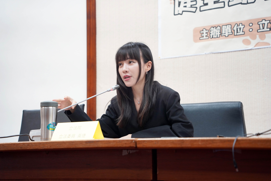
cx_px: 136
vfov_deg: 19.2
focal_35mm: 71
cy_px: 90
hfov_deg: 28.5
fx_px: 534
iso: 1250
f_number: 4
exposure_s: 1/125
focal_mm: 71
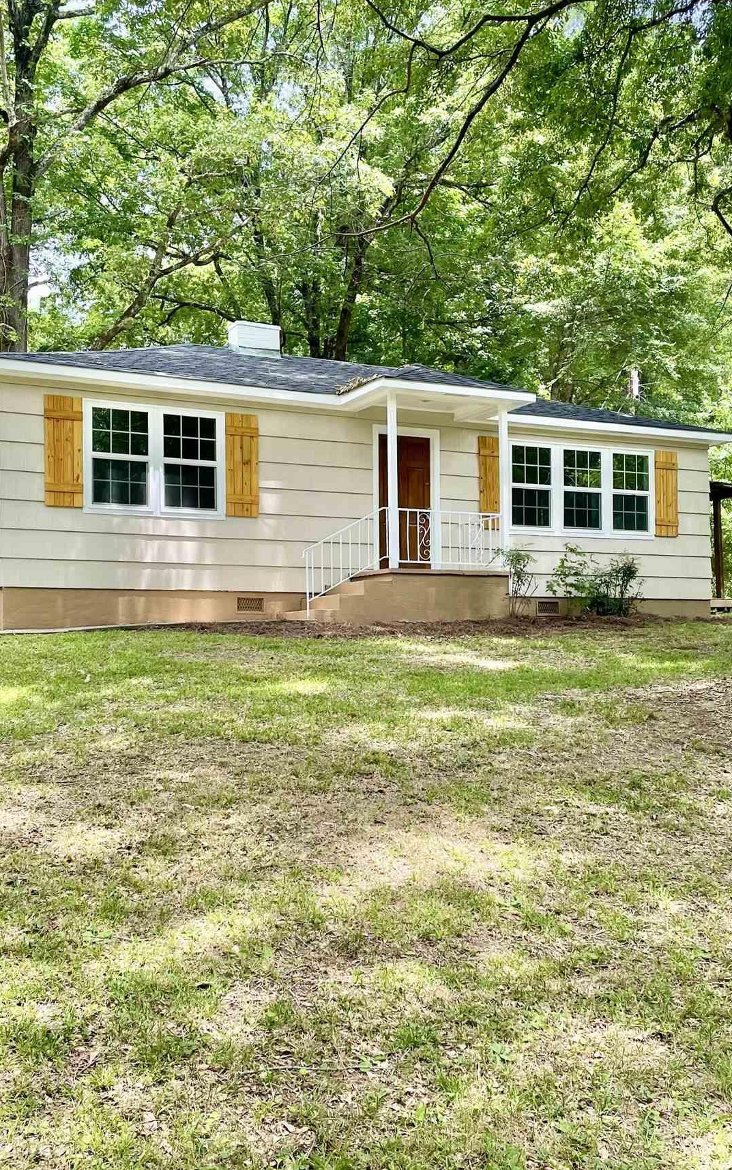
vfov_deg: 52.7
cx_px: 359
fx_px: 1181
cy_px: 592
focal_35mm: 37
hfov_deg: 34.4
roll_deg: +0.9
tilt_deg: +2.9
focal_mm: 4.2
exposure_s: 1/440
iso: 32
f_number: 1.6
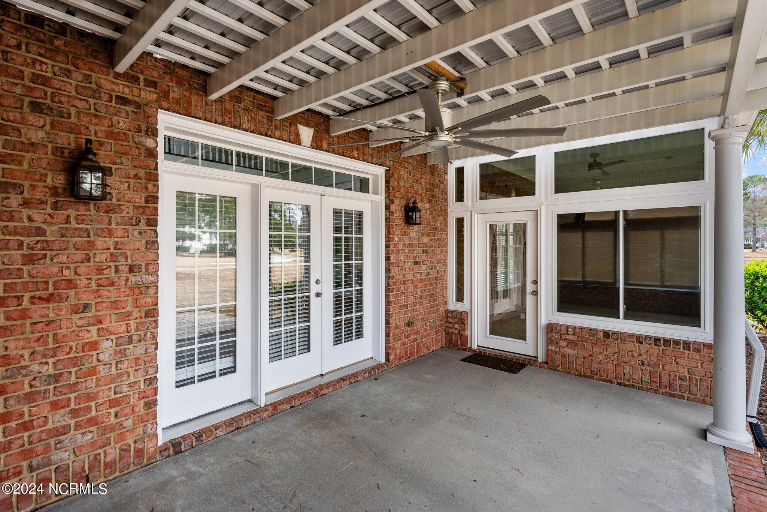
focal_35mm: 16
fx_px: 341
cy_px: 256
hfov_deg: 96.7
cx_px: 384
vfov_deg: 73.7
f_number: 4
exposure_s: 1/80
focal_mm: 16
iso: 100
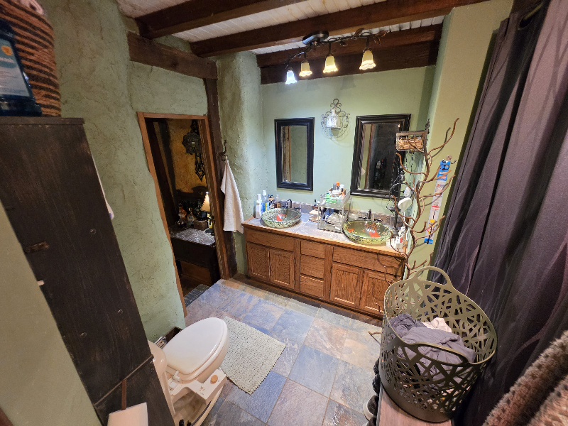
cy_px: 213
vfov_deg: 89.9
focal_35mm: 13
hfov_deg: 106.2
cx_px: 284
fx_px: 213
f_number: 1.9
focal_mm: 2.2
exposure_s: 1/60.2
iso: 320
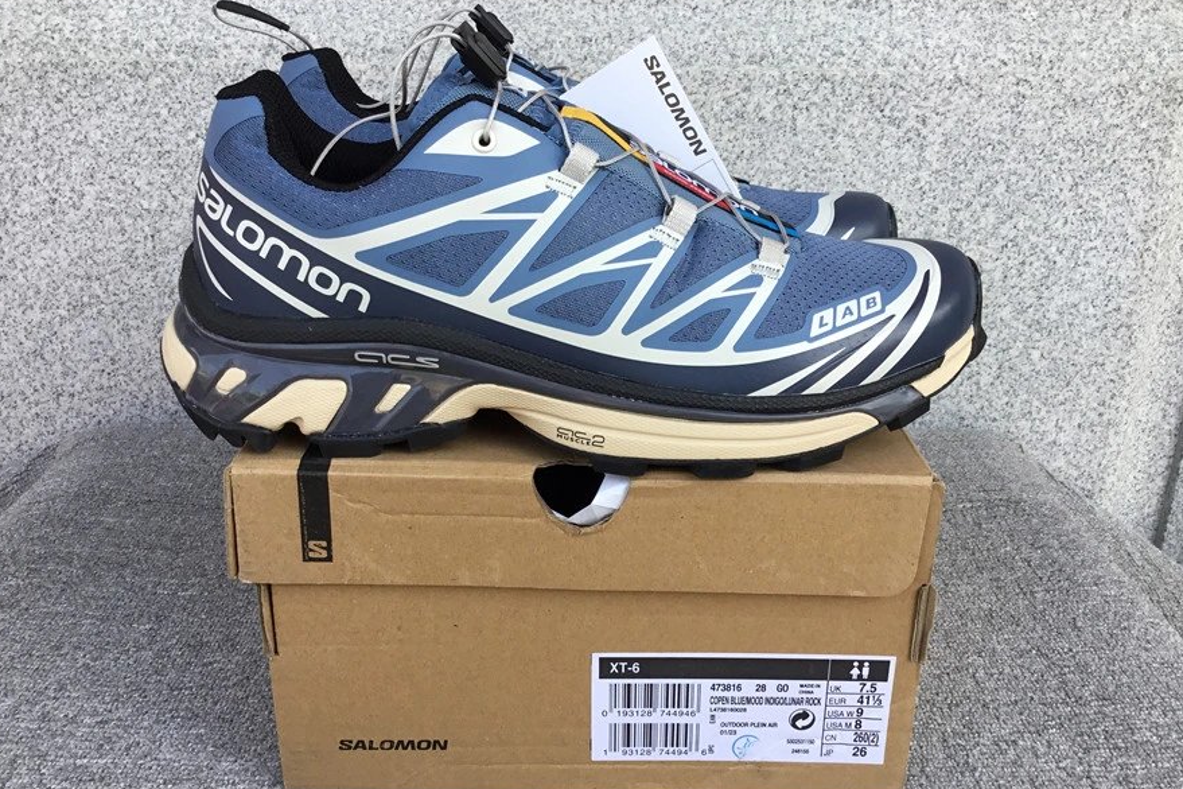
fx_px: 1084
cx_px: 588
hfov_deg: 57.2
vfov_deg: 40.0
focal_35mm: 33
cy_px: 394
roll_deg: -0.3
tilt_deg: -21.2
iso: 25
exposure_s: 1/206
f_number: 2.4
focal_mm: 3.3
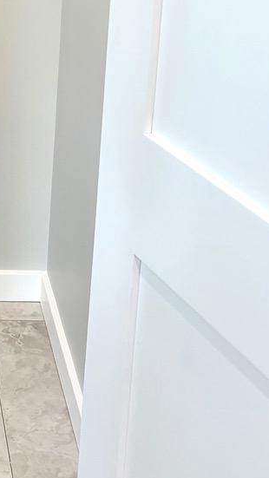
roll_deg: -1.9
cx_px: -121
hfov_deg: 14.4
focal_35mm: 79
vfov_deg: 25.1
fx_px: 1002
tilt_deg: -12.3
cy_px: -36
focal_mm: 5.96
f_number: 1.6
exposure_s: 1/120
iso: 125
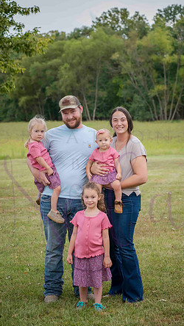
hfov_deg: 14.2
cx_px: 93
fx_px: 737
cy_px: 163
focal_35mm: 85
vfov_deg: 25.0
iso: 400
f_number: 5.6
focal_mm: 80
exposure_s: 1/400
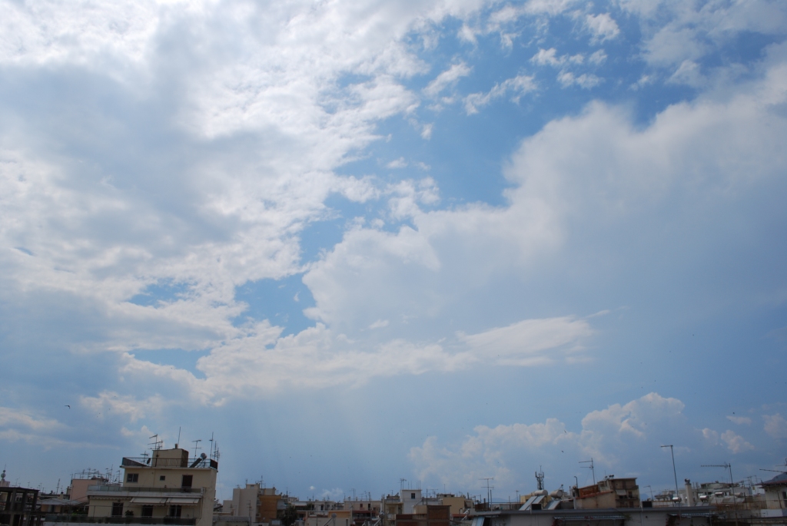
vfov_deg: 48.0
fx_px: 591
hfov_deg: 67.3
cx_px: 394
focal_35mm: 27
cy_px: 263
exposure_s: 1/400
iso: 100
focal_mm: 18
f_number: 10
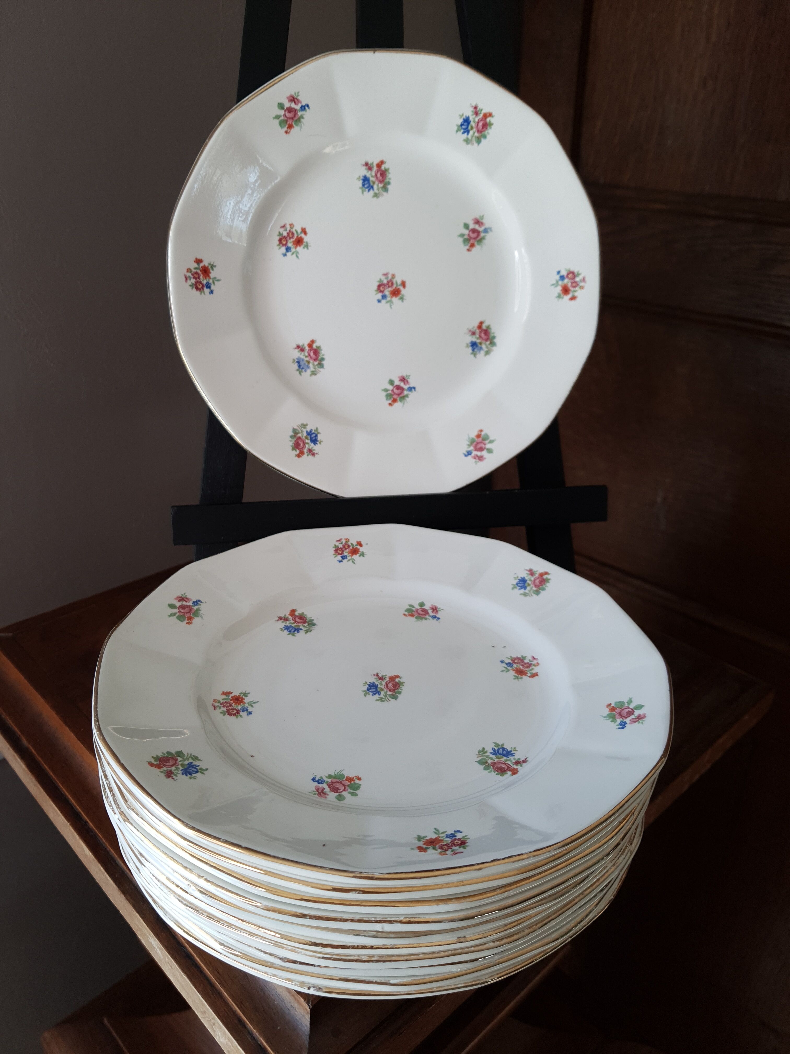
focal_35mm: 26
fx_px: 791
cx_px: 395
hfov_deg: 53.1
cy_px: 527
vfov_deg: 67.3
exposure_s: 1/100
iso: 50
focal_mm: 4.32
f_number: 1.7
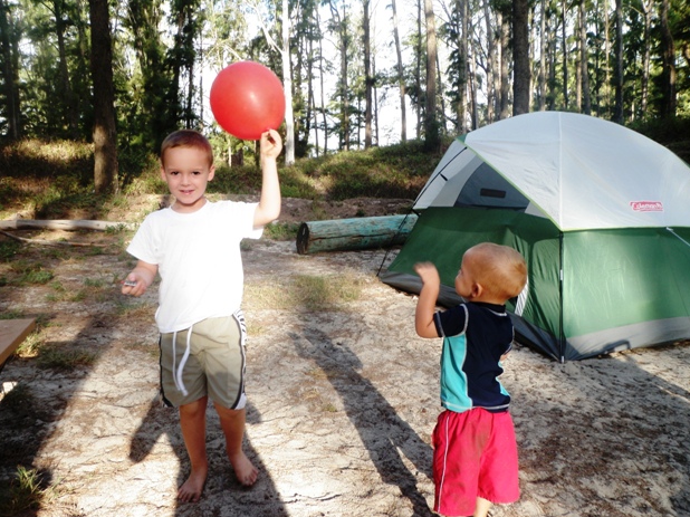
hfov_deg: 61.7
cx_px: 348
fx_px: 578
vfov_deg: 48.2
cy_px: 264
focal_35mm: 29
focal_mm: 5
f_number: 3.5
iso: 50
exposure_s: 1/80
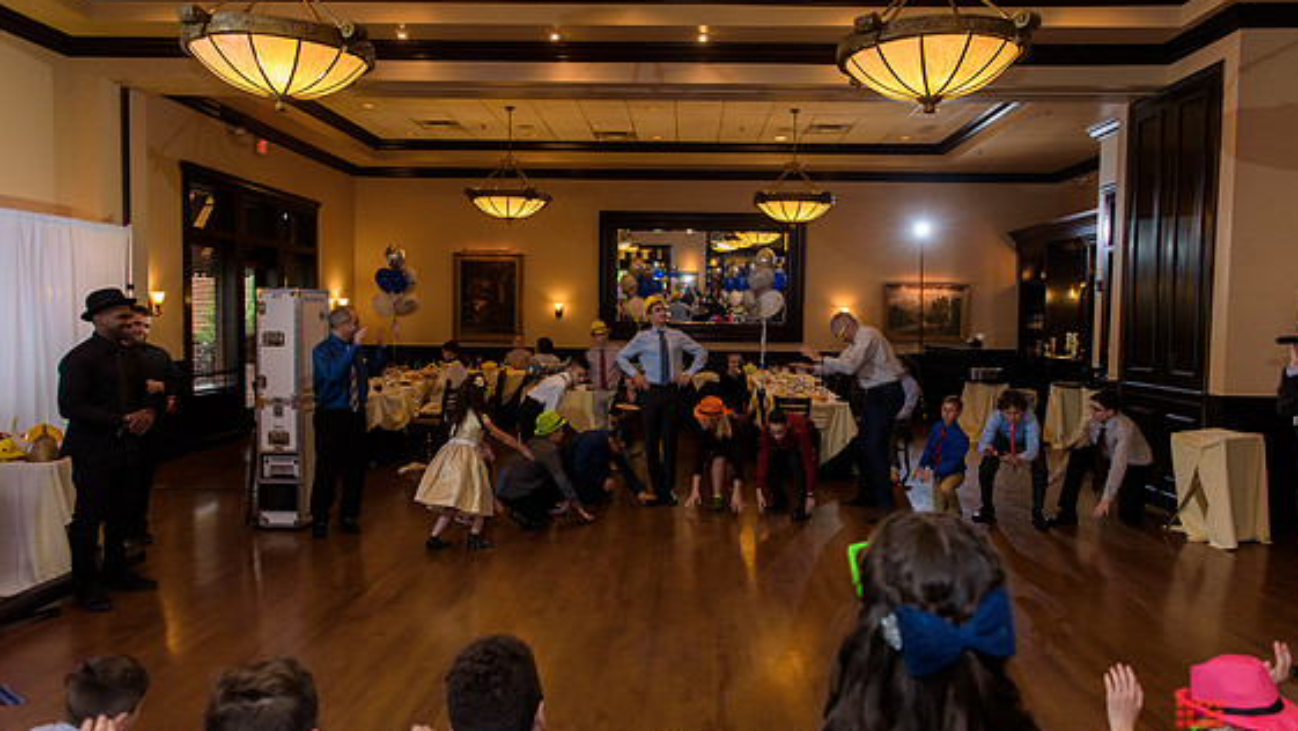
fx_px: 895
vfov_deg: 44.4
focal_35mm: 26
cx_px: 669
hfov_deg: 71.9
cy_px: 362
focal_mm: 24
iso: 1600
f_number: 3.2
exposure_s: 1/125
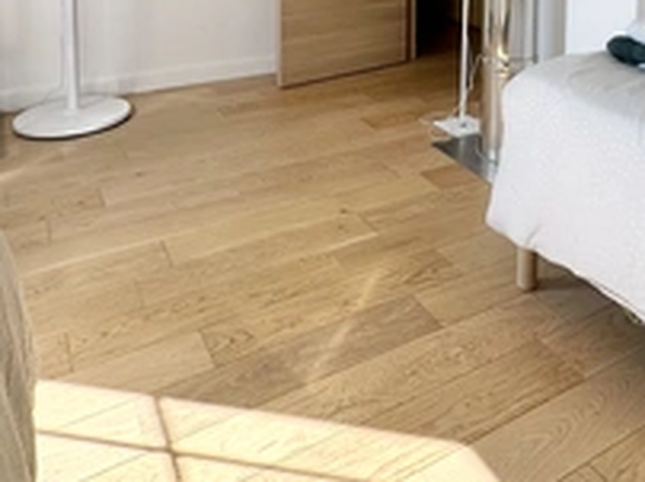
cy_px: -70
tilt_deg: -3.9
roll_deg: -0.9
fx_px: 689
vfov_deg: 32.9
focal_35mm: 37
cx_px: 442
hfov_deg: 49.1
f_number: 2.2
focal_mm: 2.22
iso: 40
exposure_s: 1/157
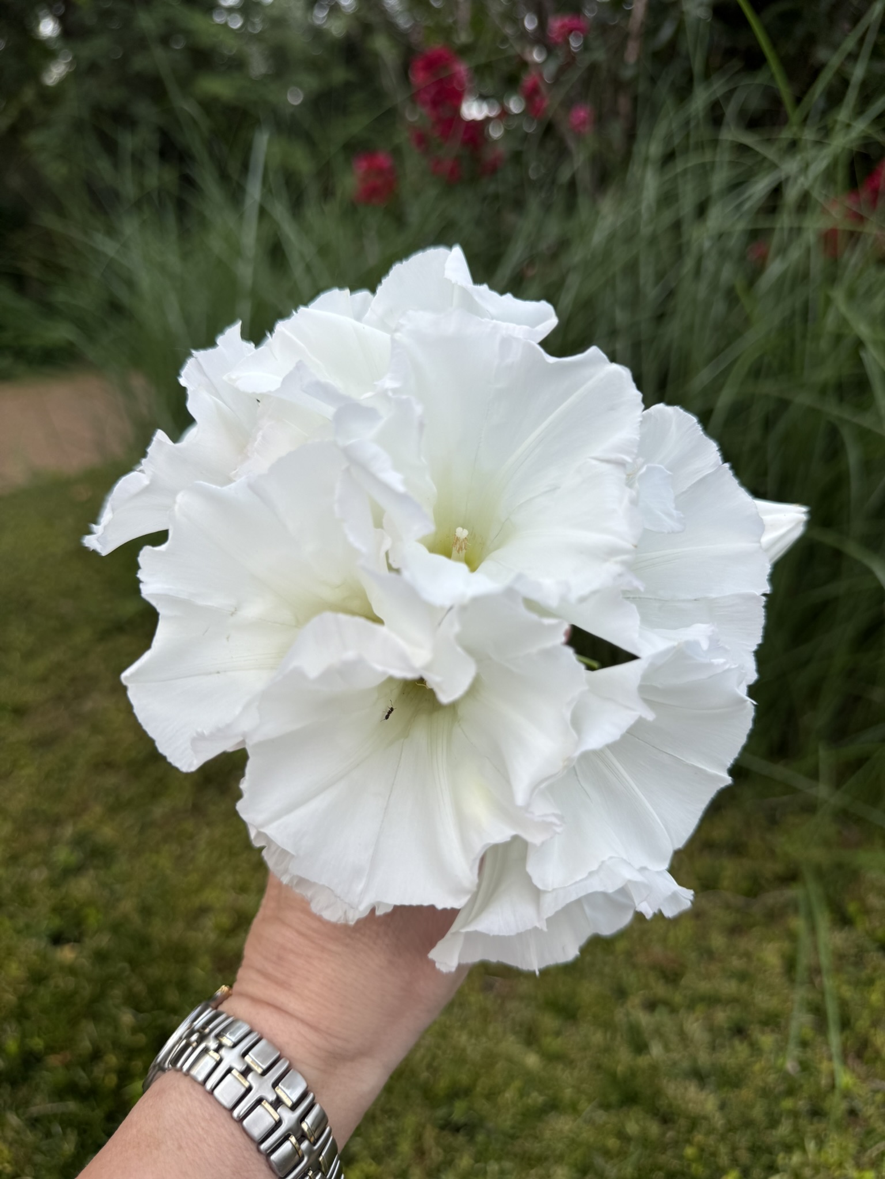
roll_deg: +0.3
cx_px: 442
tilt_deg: -22.9
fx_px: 818
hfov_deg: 56.8
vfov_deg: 71.6
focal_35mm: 24
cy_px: 590
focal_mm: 6.76
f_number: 1.78
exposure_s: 1/1385
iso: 80
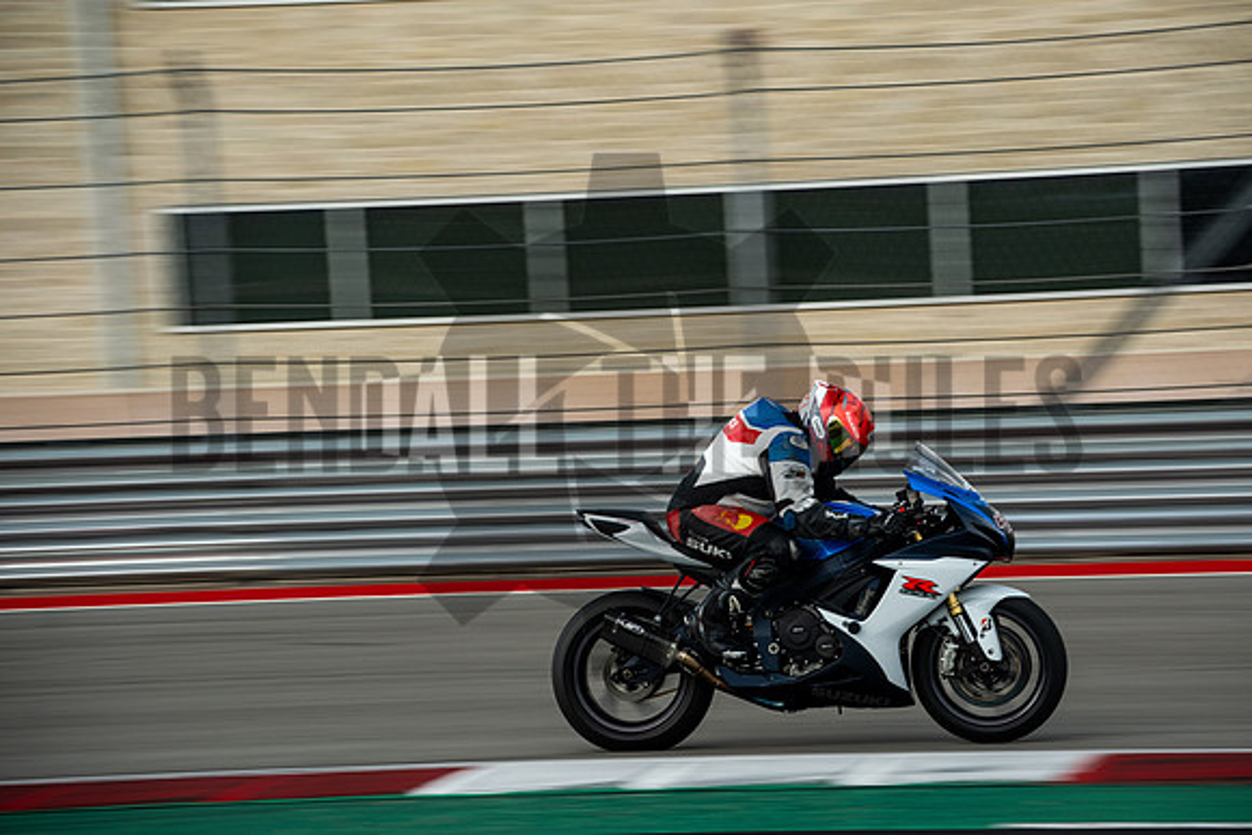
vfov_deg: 9.2
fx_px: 5218
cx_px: 626
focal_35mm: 150
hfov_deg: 13.7
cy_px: 418
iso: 160
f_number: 5.6
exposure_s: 1/200
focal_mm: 100
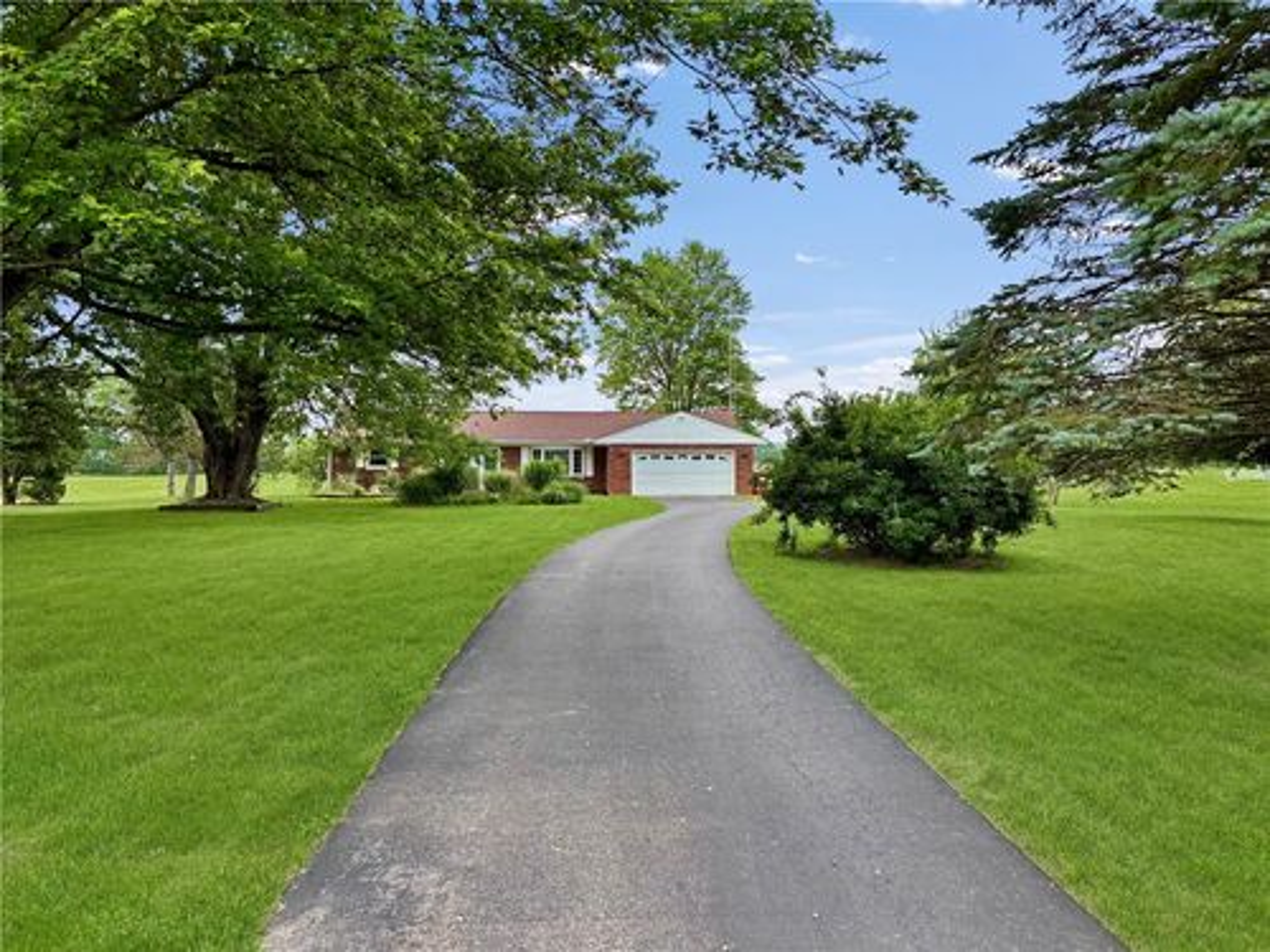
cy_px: 476
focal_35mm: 26
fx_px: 954
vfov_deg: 53.1
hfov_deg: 67.3
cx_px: 635
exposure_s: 1/637
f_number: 1.6
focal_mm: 5.96
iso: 50
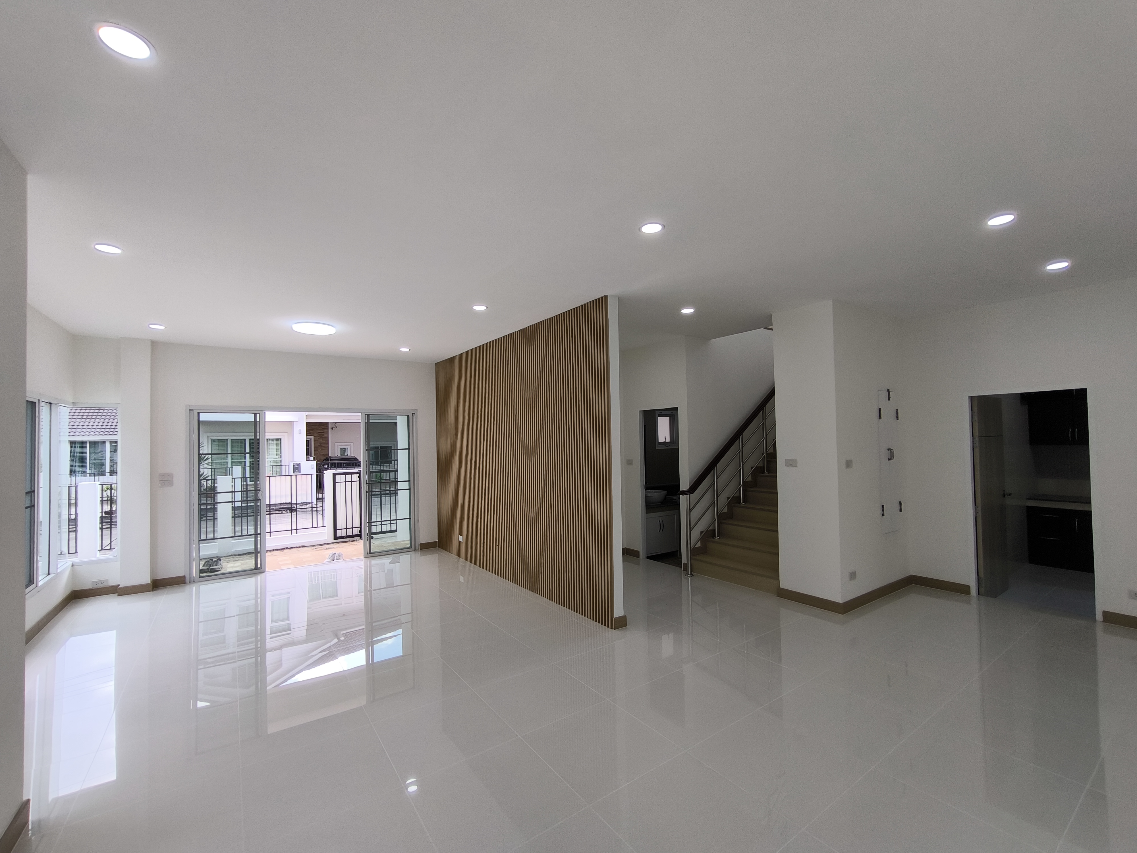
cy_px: 426
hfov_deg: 98.2
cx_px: 568
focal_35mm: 15
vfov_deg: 81.7
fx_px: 493
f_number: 2.2
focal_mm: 1.91
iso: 50
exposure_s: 1/184
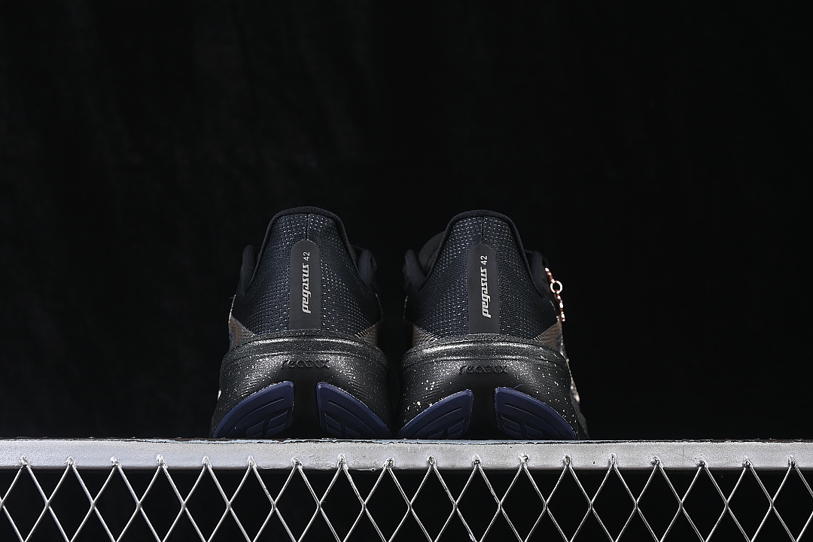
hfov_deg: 27.0
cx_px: 406
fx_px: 1694
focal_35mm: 75
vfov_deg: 18.2
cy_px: 271
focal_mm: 50
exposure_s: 1/60
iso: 160
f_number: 6.3
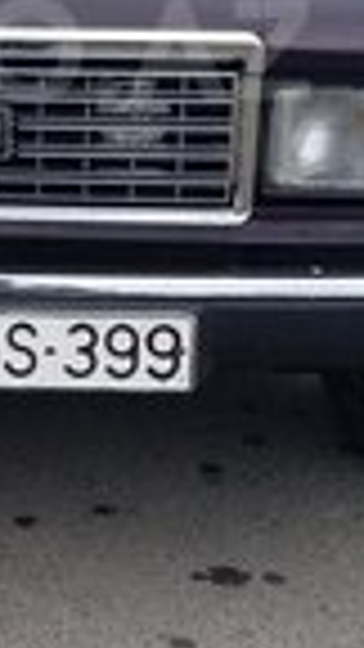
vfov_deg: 20.7
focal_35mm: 101
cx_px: -36
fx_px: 1733
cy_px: 50
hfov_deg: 11.8
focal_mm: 3.7
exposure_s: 1/100
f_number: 1.9
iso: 64
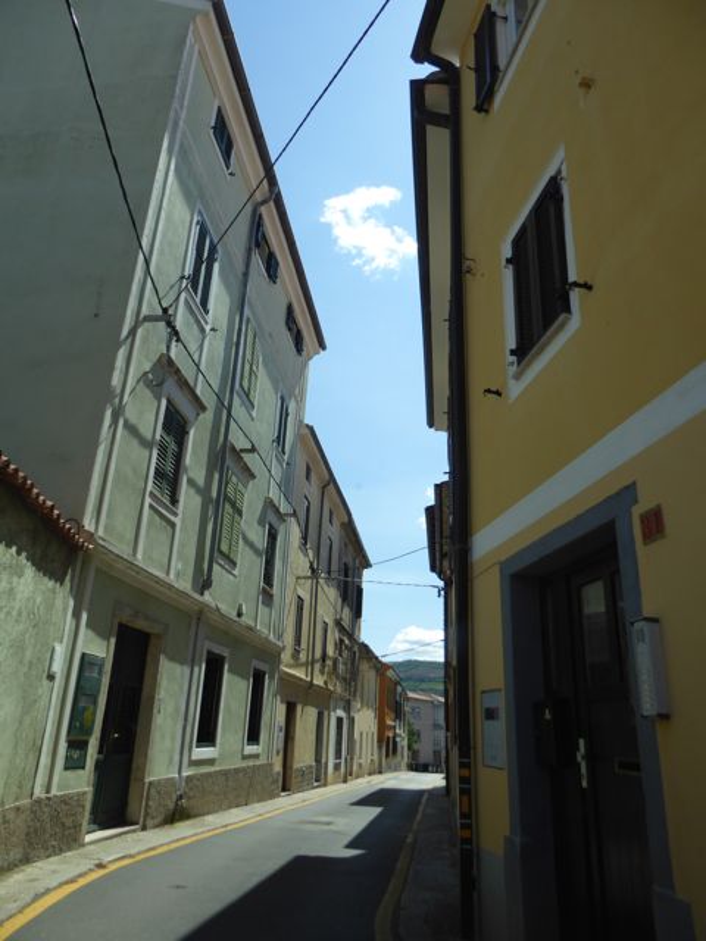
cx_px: 353
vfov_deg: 69.4
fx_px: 680
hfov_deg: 54.9
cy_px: 470
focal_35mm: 25
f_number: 3.3
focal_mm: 4.3
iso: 100
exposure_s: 1/1000
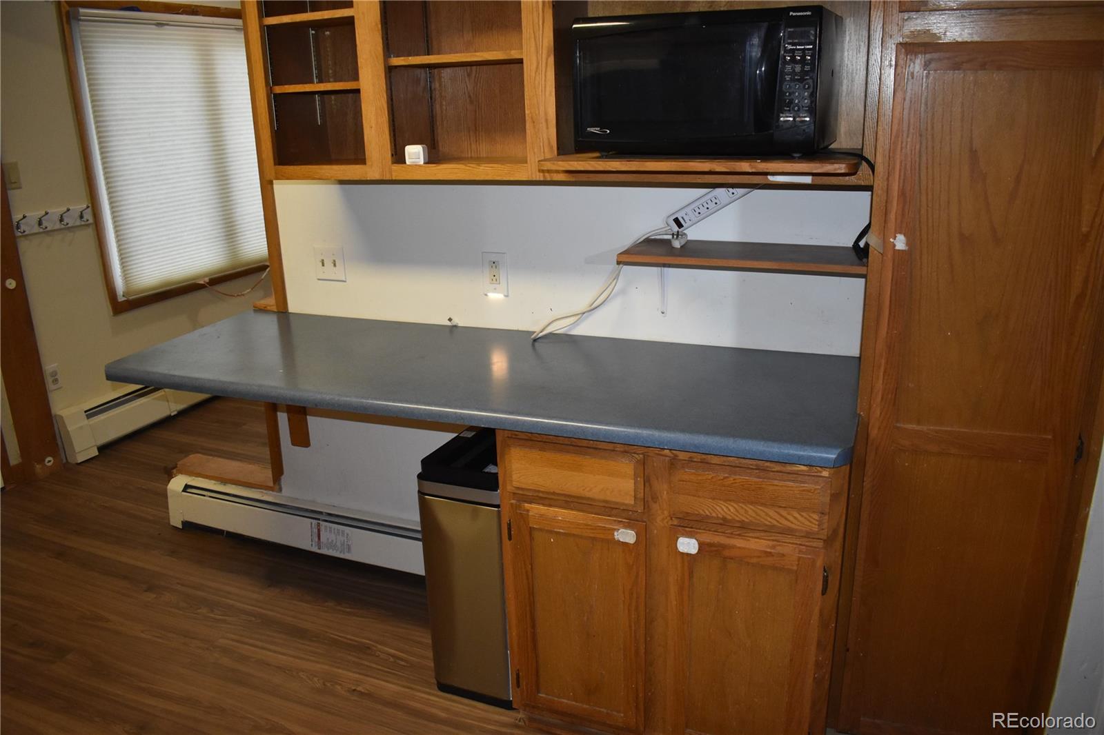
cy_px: 368
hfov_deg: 67.4
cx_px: 552
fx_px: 828
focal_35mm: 27
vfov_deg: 47.9
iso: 1600
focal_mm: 18
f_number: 3.5
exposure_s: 1/200
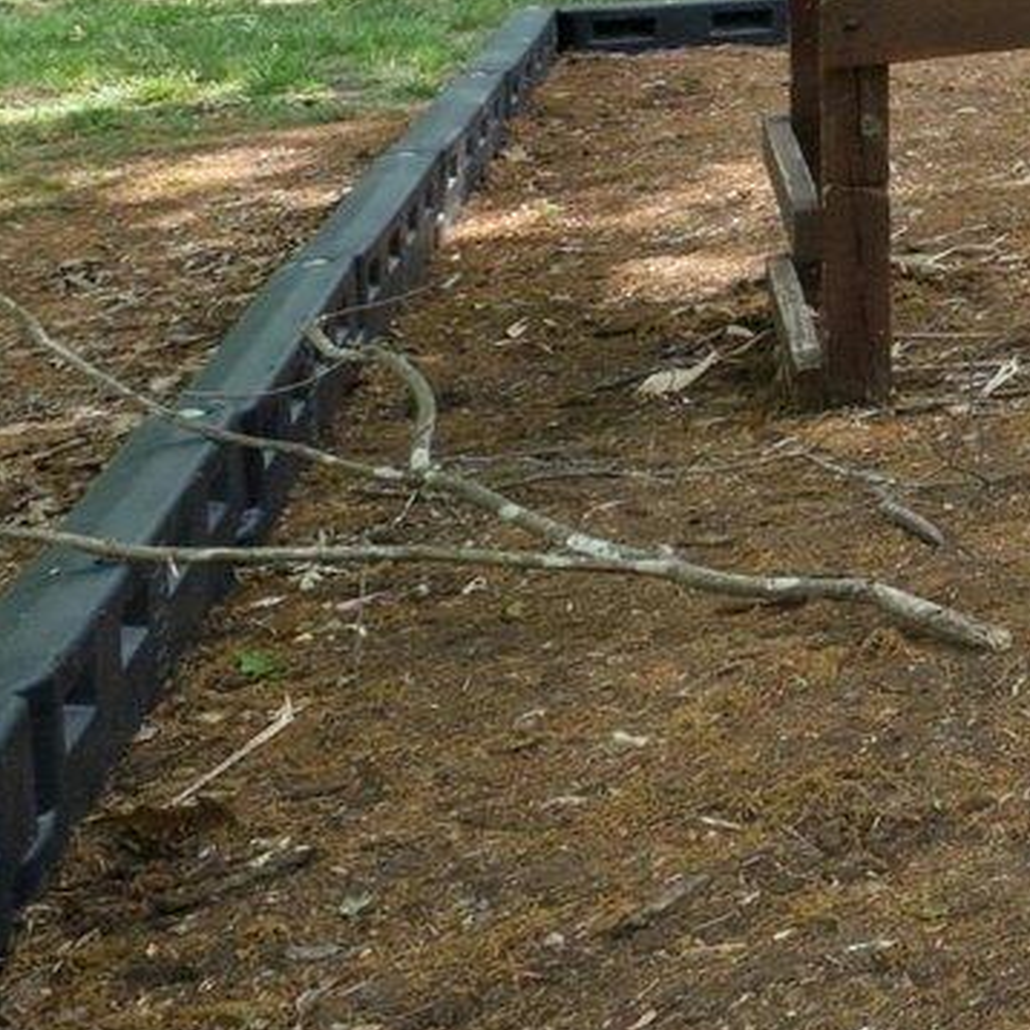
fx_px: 2289
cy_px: -403
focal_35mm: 68
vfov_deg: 22.1
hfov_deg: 12.8
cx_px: 2848
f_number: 9
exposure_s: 1/60
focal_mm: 14
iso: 200
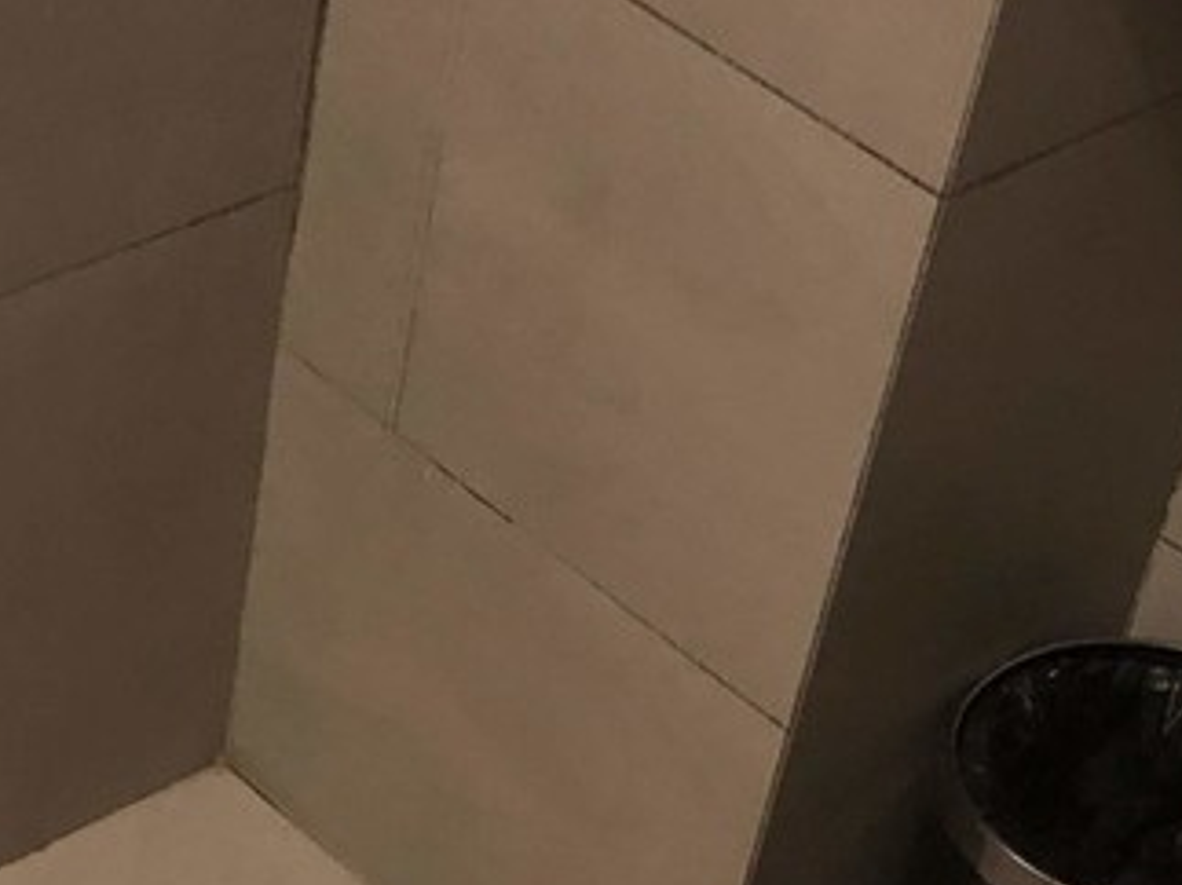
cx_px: 205
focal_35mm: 104
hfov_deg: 18.7
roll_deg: -8.8
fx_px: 3550
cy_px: 1115
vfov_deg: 13.7
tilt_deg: -44.6
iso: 100
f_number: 1.8
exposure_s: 1/5
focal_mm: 4
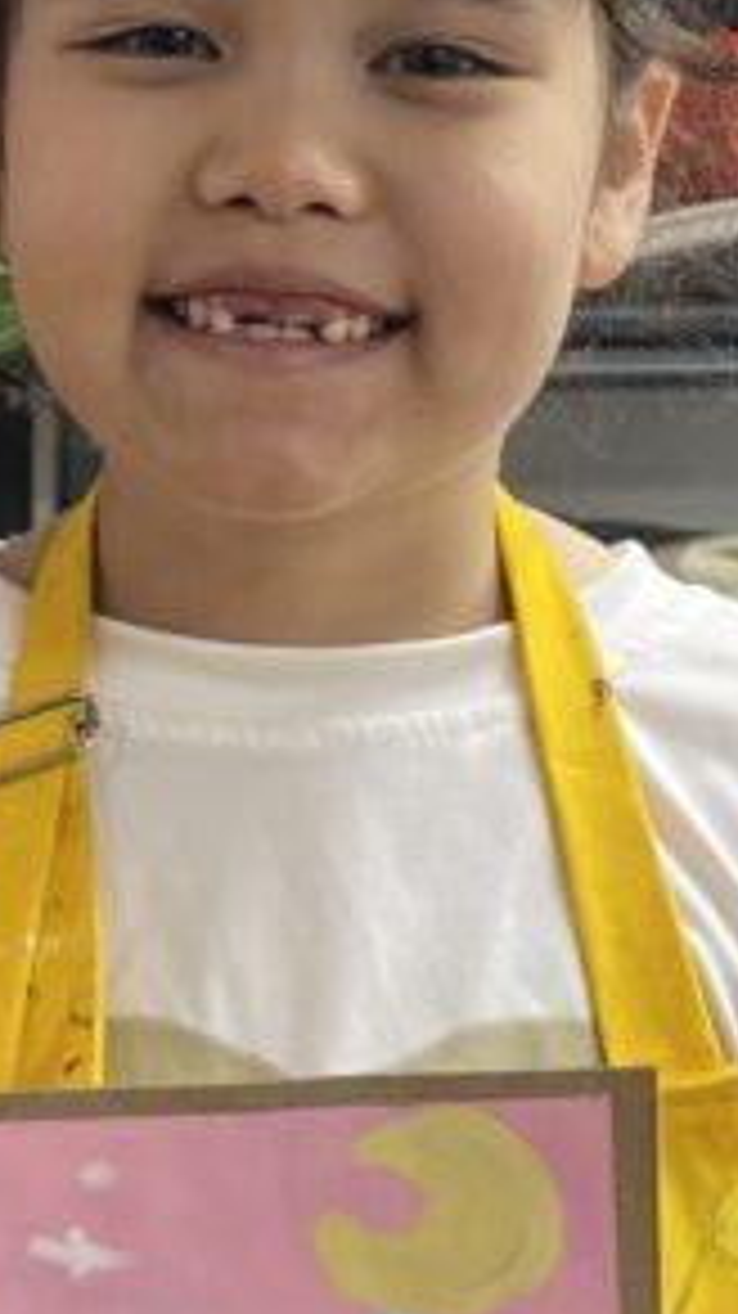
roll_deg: -0.5
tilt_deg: -9.6
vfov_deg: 22.0
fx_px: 3378
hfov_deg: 12.4
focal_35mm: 97
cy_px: 729
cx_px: 202
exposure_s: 1/50
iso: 80
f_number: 1.6
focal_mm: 5.1
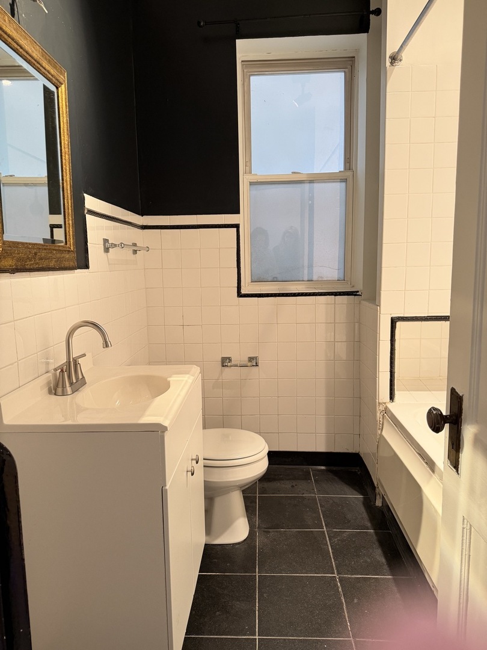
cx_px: 244
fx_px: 450
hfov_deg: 56.8
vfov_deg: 71.6
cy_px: 325
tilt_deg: -7.5
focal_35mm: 24
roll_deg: +0.5
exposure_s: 1/60
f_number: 1.78
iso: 320
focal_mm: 6.76
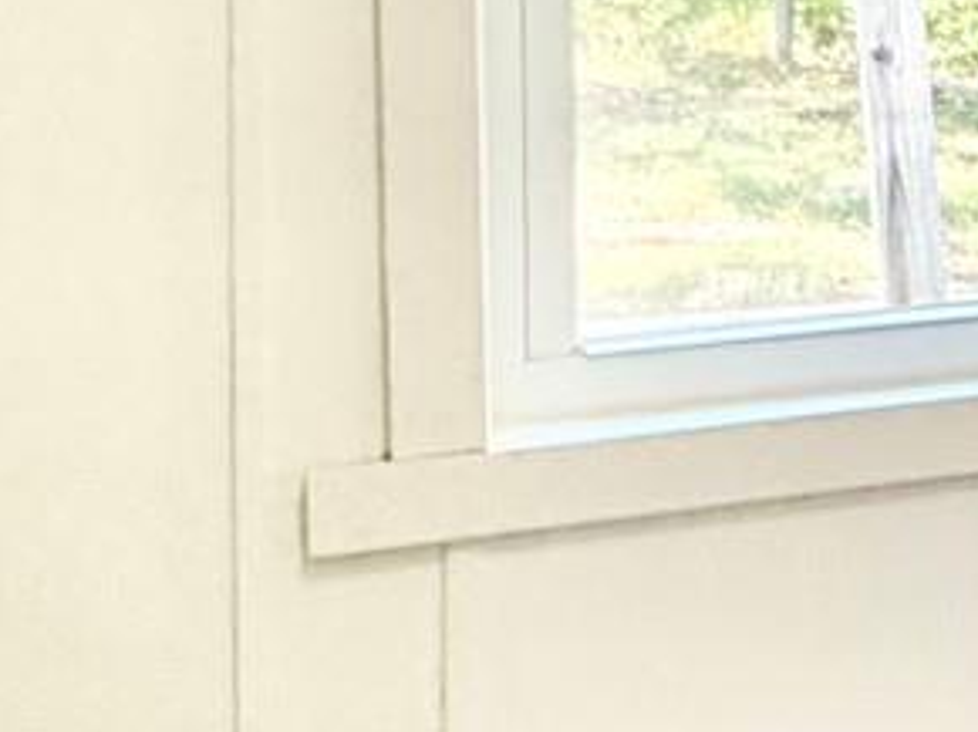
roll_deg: +1.7
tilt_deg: +0.4
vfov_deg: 14.2
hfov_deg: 15.5
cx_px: 1990
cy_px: -290
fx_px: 2795
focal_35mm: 99
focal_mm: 2.22
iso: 250
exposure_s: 1/60
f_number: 2.2
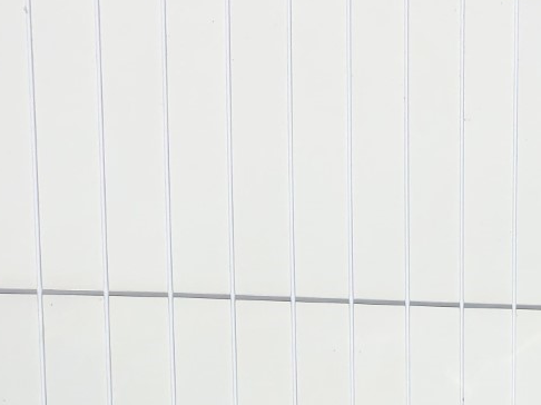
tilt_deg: -5.7
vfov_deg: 16.7
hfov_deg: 22.7
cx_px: 537
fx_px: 1297
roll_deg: -0.4
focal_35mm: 83
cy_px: 535
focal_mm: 4
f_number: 1.8
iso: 20
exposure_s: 1/6897
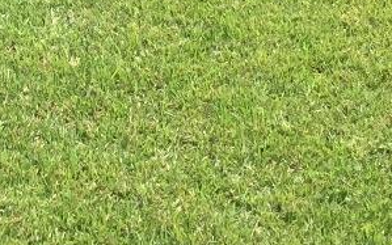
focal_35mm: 148
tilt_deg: -9.4
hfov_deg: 13.8
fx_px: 1581
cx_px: -68
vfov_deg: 8.3
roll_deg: -1.4
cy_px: -295
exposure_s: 1/1041
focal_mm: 4.15
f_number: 2.2
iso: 32
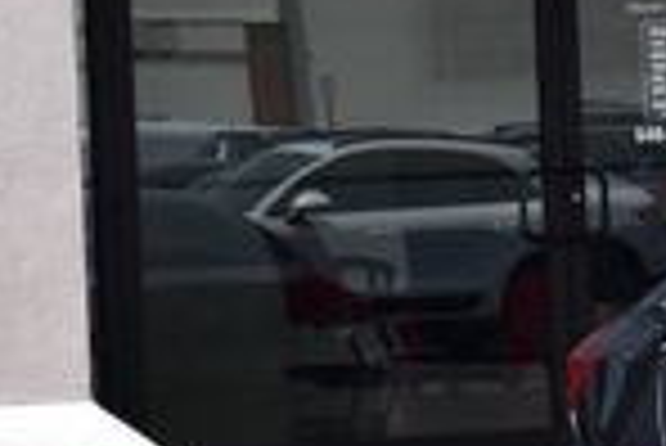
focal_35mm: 246
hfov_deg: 8.3
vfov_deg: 5.6
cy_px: 176
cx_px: 639
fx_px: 4555
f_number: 11
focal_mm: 38
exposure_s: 1/500
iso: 400
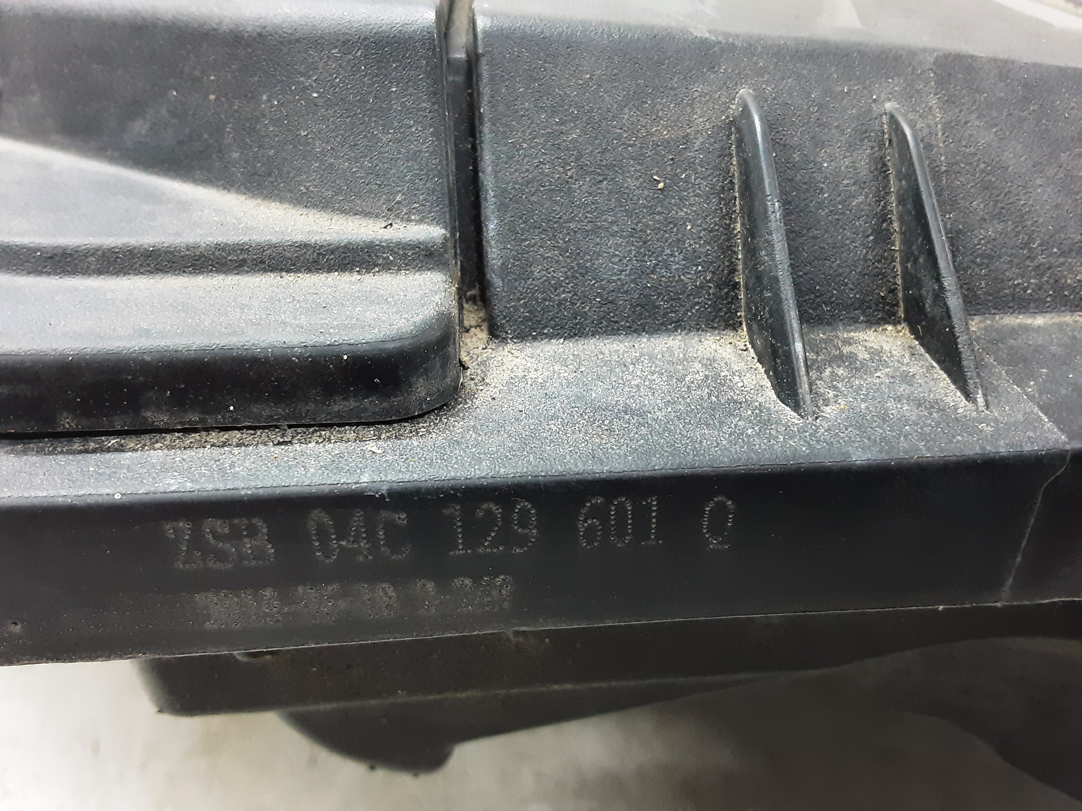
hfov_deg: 65.3
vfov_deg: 51.4
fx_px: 844
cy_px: 406
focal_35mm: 27
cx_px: 541
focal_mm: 2.91
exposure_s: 1/25
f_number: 1.9
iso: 250
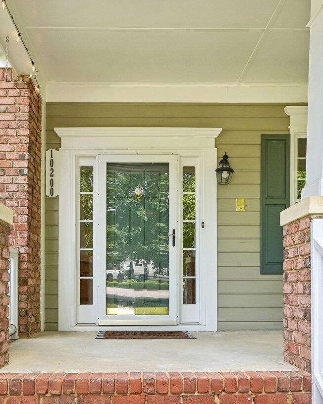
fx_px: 394
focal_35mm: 33
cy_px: 327
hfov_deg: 44.5
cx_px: 142
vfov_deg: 50.7
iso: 200
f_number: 9
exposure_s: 1/80
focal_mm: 14
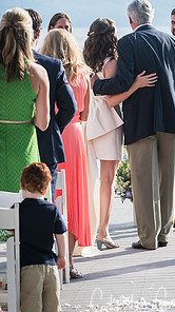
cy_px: 85
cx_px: 139
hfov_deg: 5.0
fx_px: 2017
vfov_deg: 8.8
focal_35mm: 244
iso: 200
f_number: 4
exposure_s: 1/640
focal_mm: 102
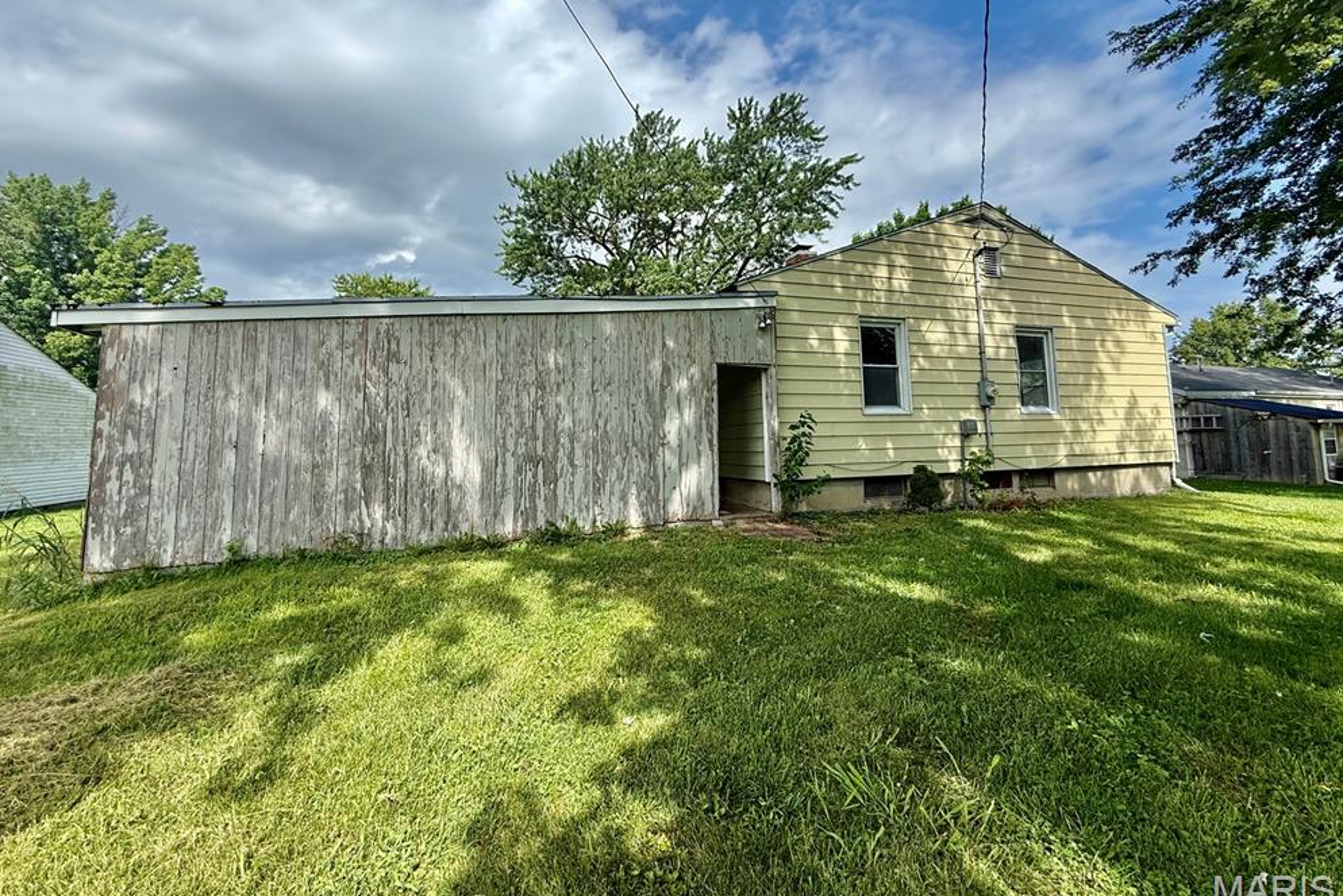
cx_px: 657
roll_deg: +1.3
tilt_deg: +4.6
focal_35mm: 15
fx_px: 560
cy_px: 400
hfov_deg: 100.4
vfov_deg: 77.1
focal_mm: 2.22
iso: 64
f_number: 2.2
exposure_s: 1/1050
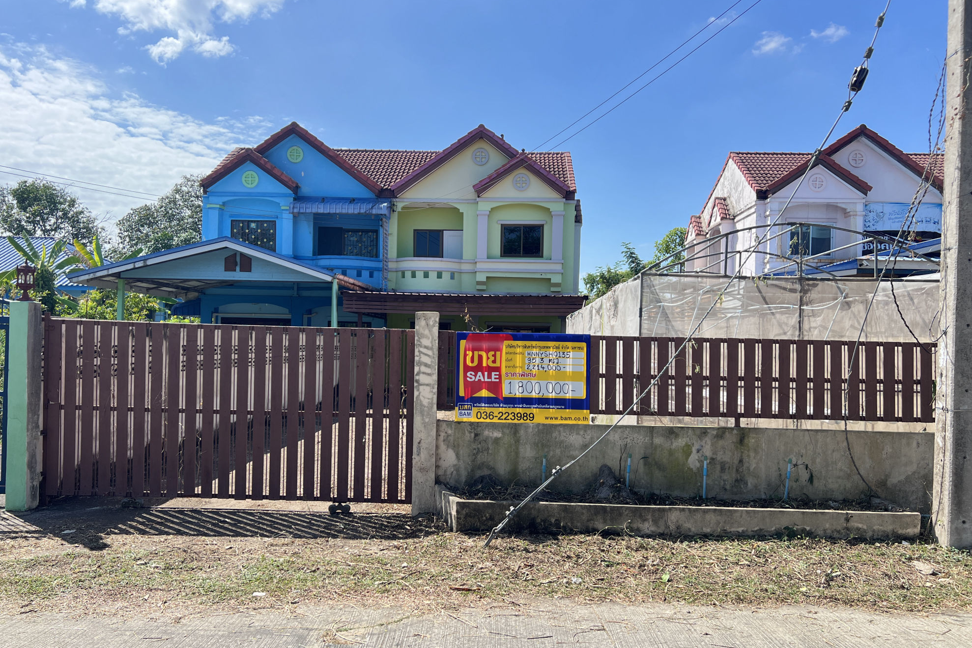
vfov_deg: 46.4
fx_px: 756
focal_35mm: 28
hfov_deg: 65.5
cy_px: 343
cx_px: 476
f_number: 1.5
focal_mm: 5.7
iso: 50
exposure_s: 1/2208
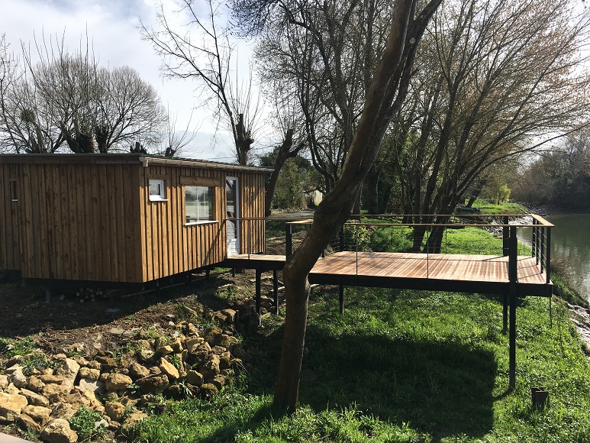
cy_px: 226
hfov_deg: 60.0
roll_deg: +0.4
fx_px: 511
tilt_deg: -3.1
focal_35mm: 30
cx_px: 290
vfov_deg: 46.8
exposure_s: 1/1709
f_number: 2.2
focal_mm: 4.15
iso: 25
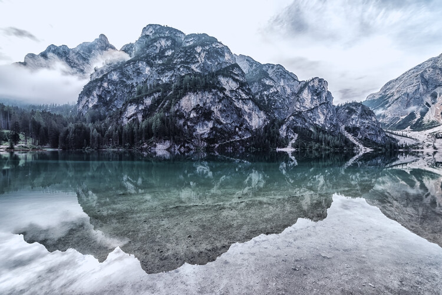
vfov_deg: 90.1
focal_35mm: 12
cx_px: 221
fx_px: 147
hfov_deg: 112.6
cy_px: 148
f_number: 4.5
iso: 64
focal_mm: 12
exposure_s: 1/80
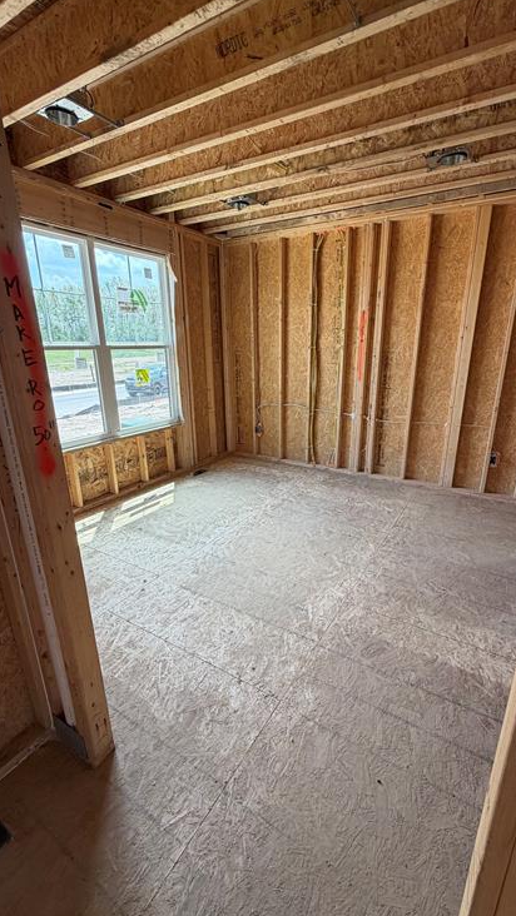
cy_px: 467
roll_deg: -0.6
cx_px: 276
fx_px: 389
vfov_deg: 99.3
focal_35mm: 16
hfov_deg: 67.0
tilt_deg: -17.1
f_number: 2.2
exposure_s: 1/121
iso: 80
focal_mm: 2.22
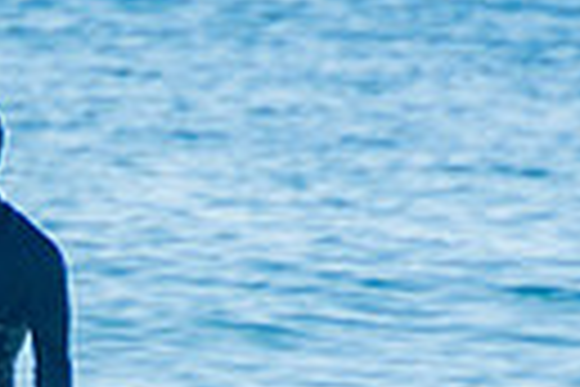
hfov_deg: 0.8
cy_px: 673
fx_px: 43609
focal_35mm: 2707
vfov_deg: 0.5
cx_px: -225
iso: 220
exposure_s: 1/1250
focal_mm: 400
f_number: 5.6
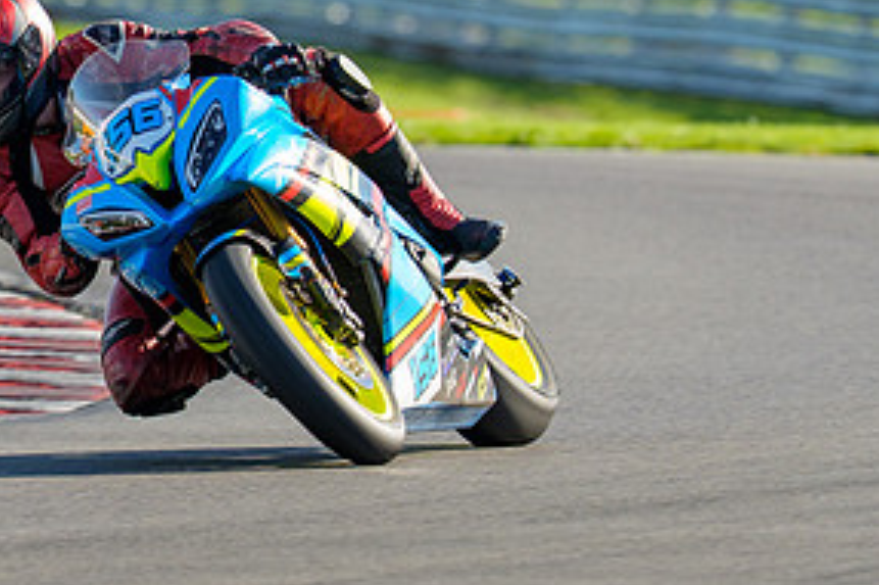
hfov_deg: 2.0
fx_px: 24572
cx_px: 86
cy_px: 170
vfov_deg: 1.4
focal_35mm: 1007
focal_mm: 400
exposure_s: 1/400
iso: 125
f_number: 5.6
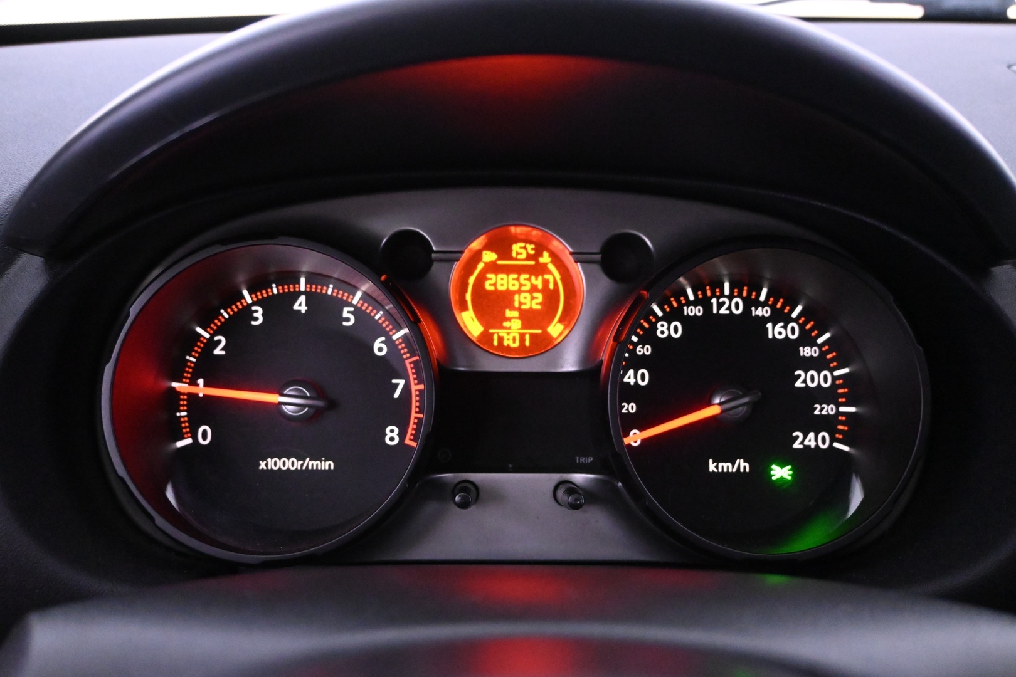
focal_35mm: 34
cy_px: 338
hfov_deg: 56.1
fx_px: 952
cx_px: 508
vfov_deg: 39.1
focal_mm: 22.5
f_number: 4
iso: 7200
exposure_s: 1/40
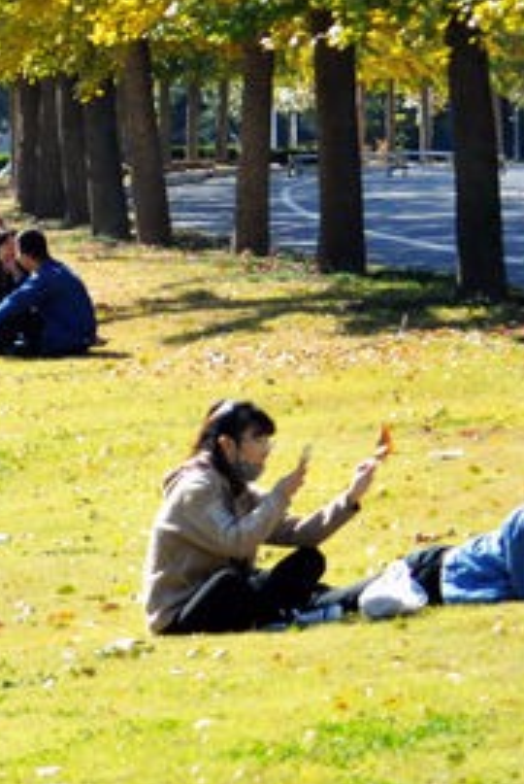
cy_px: 106
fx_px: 6642
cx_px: -483
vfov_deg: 6.7
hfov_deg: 4.5
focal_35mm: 305
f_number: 5
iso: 200
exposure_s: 1/400
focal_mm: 80
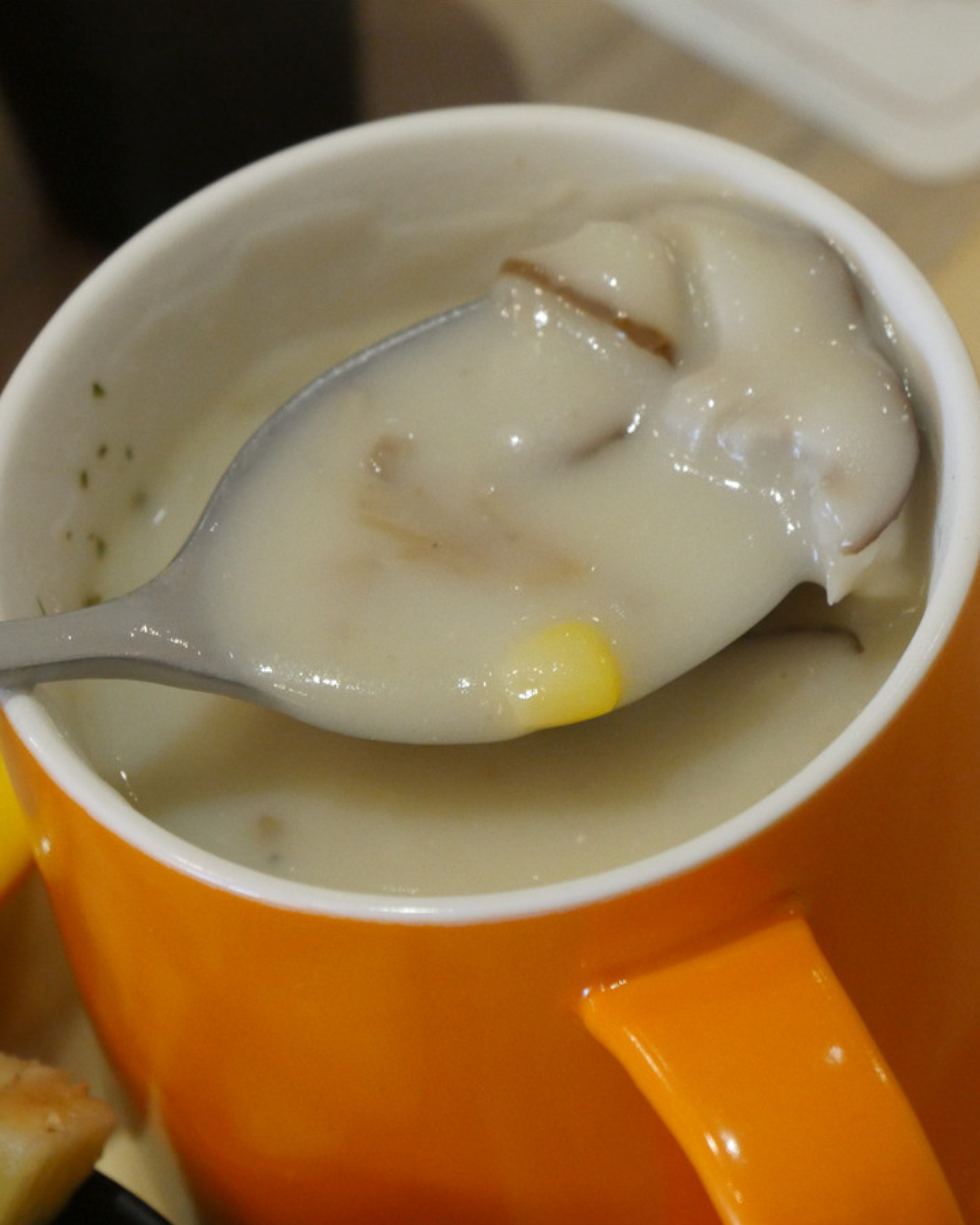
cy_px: 612
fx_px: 6162
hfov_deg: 9.1
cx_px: 506
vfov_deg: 11.3
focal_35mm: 170
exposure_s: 1/160
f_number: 5.3
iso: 2000
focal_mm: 65
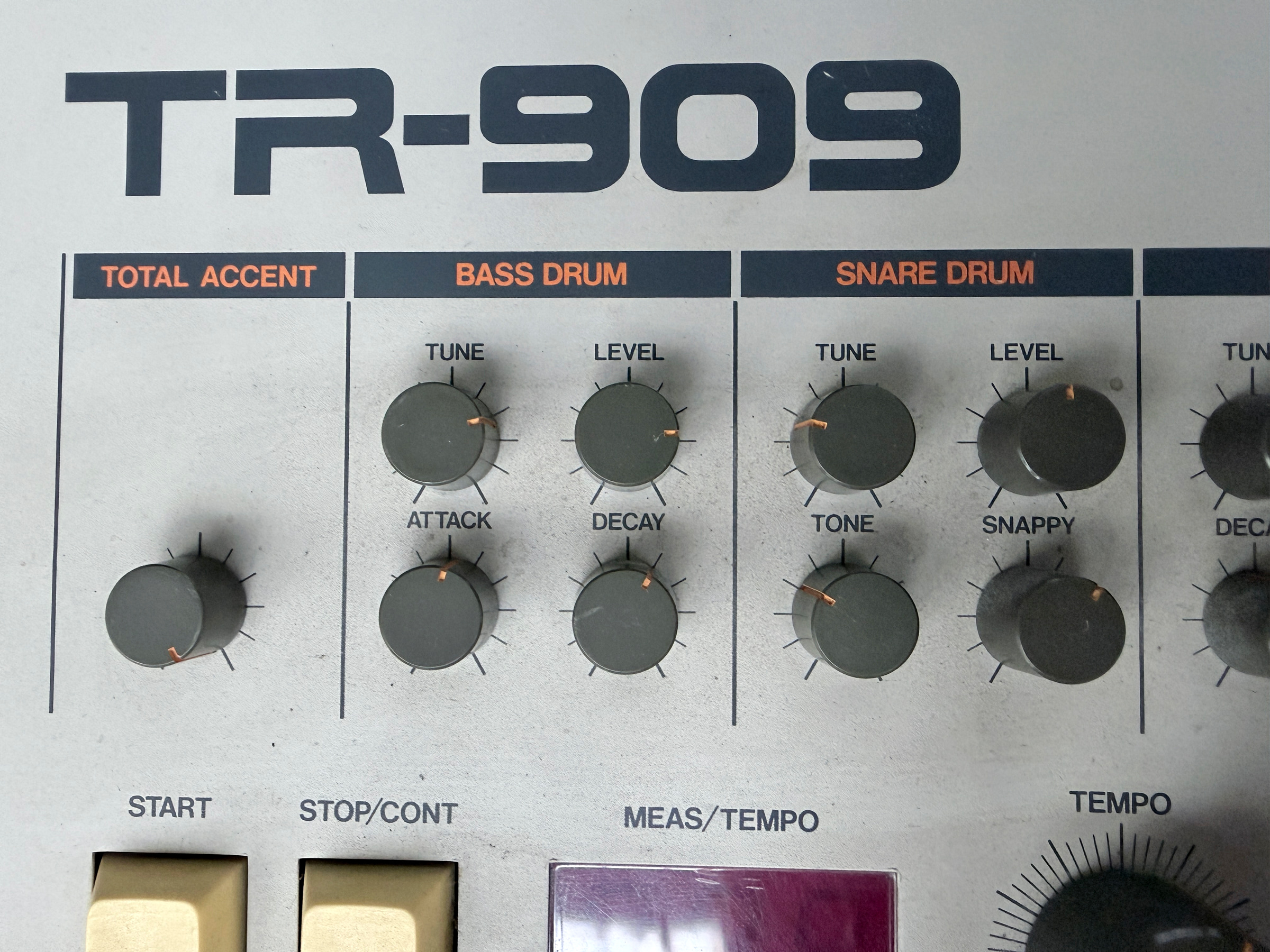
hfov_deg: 69.4
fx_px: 917
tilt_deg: -76.4
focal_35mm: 25
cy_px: 476
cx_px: 635
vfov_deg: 54.9
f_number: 2.2
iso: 400
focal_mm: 2.22
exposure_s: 1/49
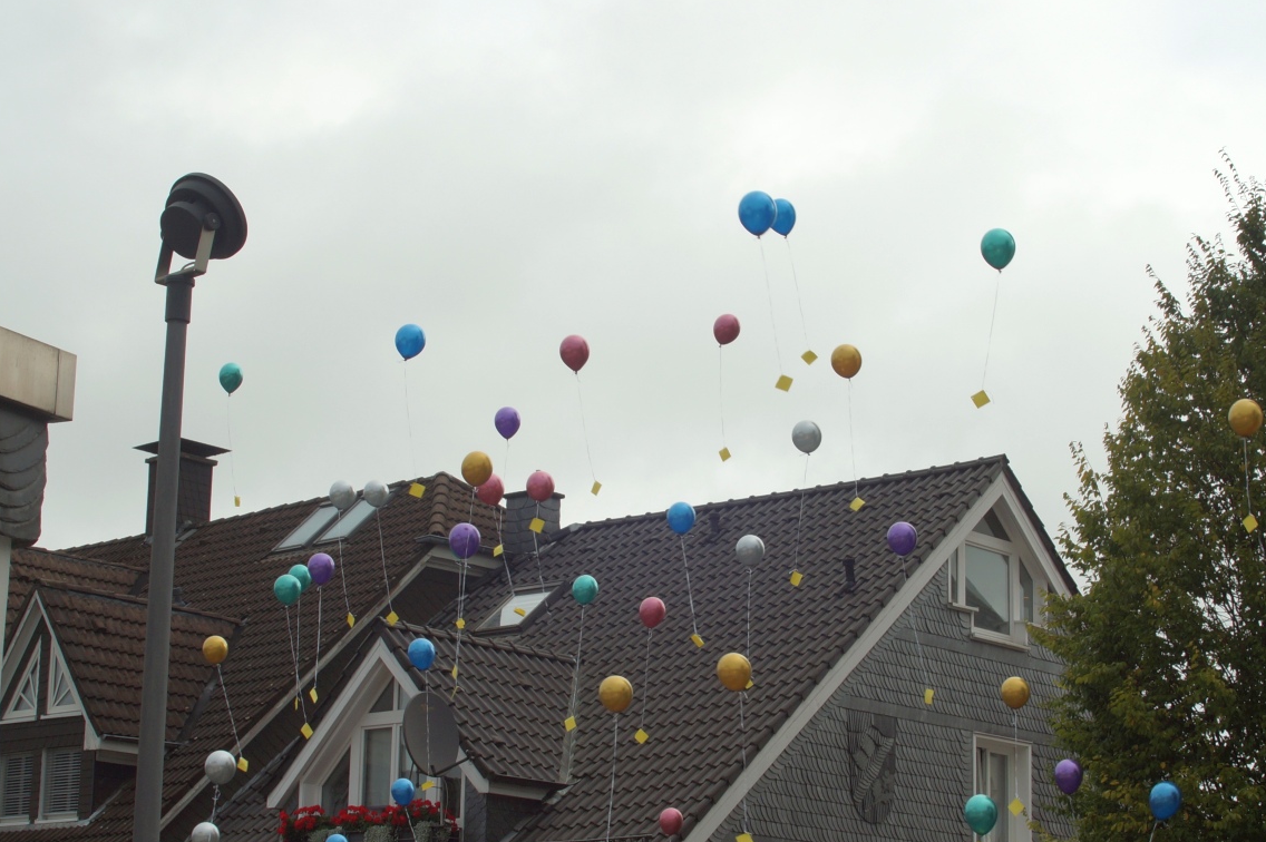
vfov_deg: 19.1
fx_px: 2495
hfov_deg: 28.5
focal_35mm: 71
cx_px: 674
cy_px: 492
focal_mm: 28
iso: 100
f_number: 13
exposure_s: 1/100
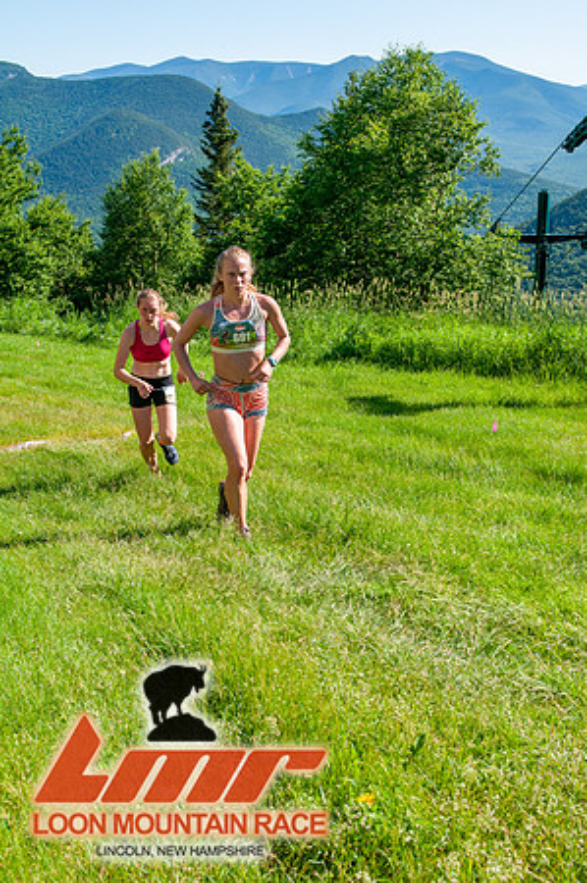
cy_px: 442
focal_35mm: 51
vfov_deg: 38.9
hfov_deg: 26.4
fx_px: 1250
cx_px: 294
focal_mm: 34
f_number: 8
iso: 200
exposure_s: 1/400
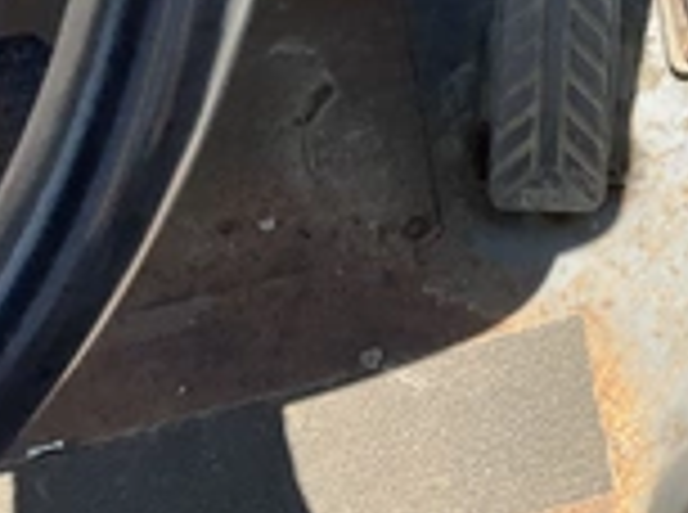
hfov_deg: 23.2
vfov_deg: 18.3
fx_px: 1507
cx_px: 863
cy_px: -108
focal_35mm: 76
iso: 25
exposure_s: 1/912
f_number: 1.8
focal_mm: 3
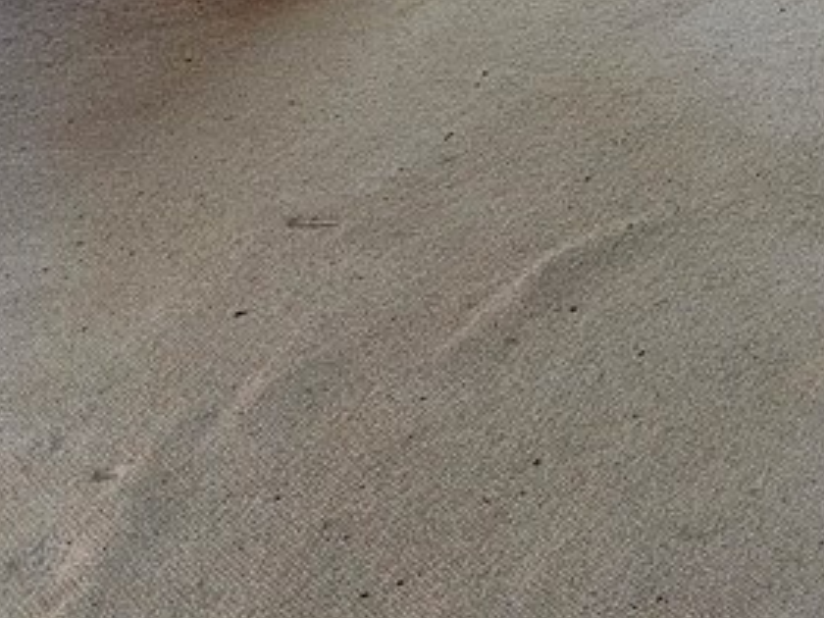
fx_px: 2000
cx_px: 1195
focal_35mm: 84
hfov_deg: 20.4
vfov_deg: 16.1
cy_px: -300
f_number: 1.8
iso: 640
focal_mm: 5.4
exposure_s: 1/30
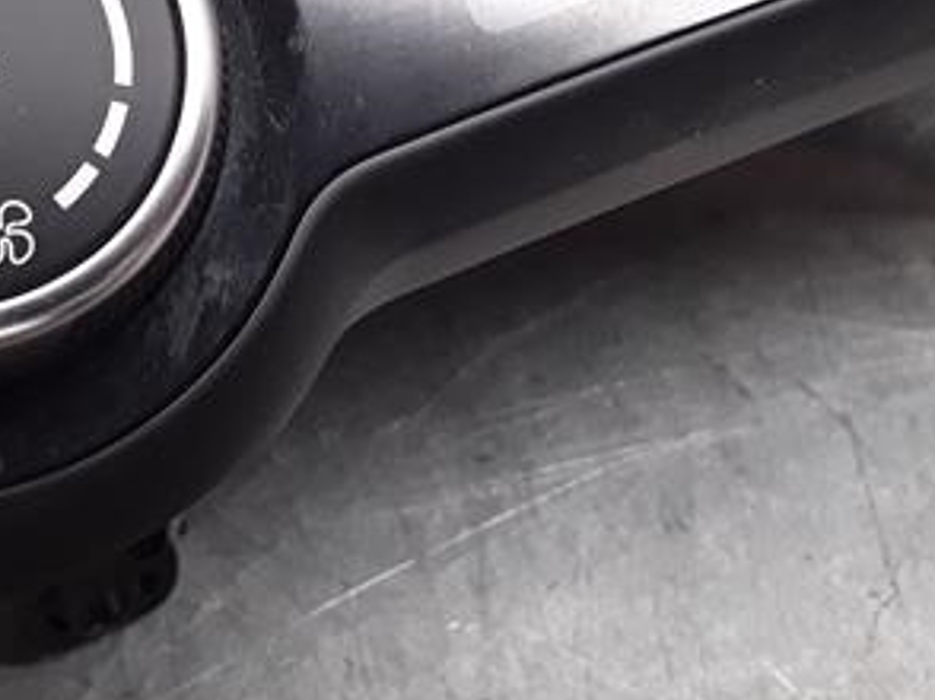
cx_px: 242
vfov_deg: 23.4
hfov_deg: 31.2
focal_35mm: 61
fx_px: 1646
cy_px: 76
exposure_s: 1/100
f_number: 1.9
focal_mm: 2.91
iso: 100
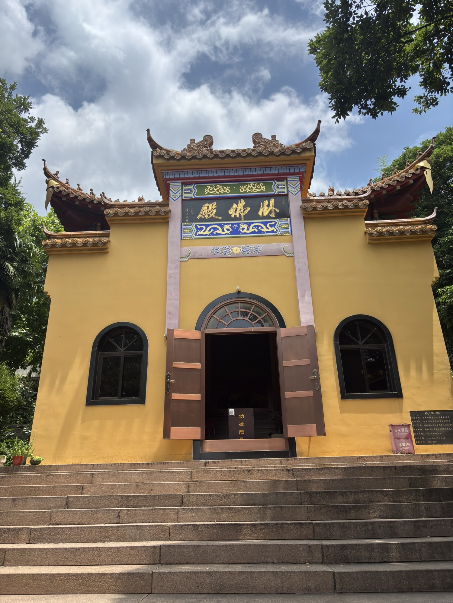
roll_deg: +1.0
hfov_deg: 53.1
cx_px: 226
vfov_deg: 67.3
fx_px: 454
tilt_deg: +24.3
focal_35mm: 26
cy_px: 302
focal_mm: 5.96
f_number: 1.6
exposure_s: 1/3663
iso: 50
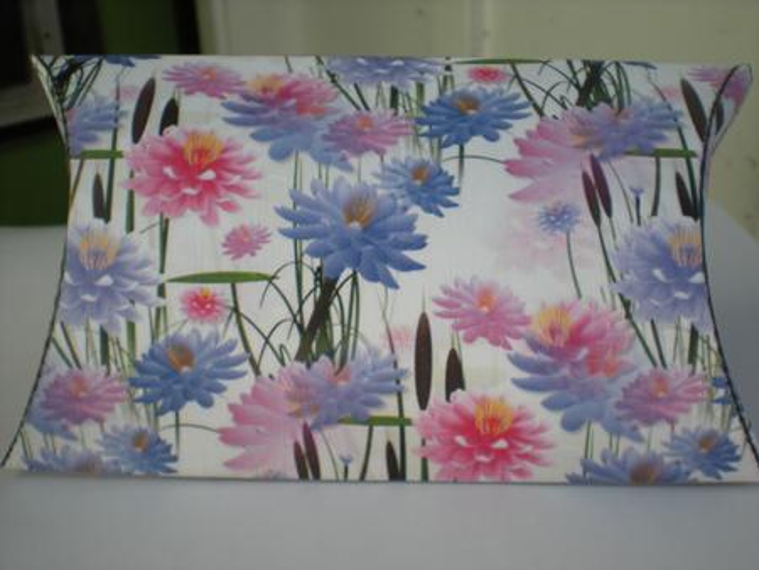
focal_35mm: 38
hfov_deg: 49.0
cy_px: 285
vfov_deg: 37.8
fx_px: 834
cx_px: 380
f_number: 4.6
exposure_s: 1/296
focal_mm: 6.3
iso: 64
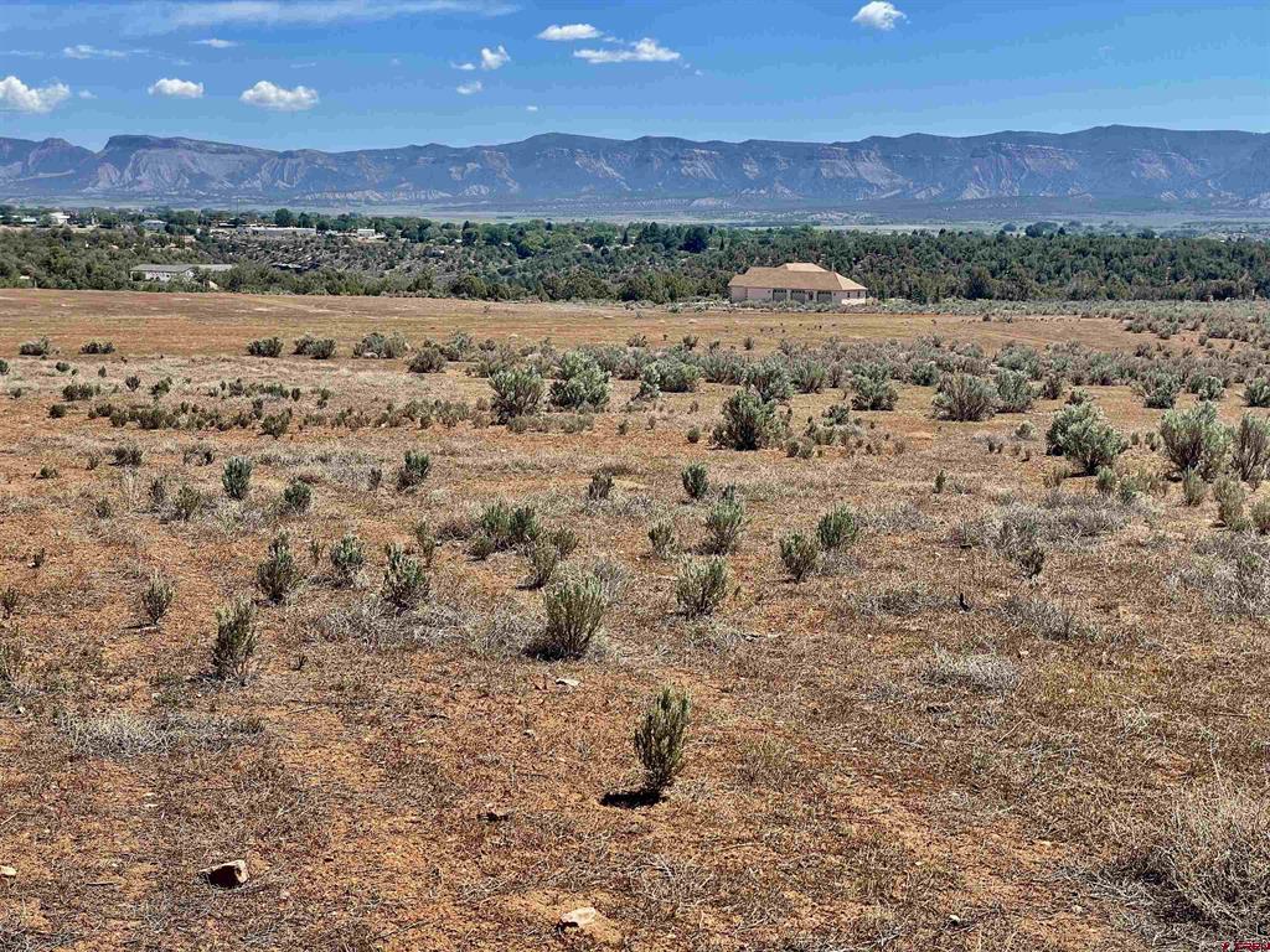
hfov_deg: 36.8
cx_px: 635
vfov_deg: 28.0
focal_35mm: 52
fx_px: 1908
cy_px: 476
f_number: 2
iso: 25
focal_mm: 6
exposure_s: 1/1653
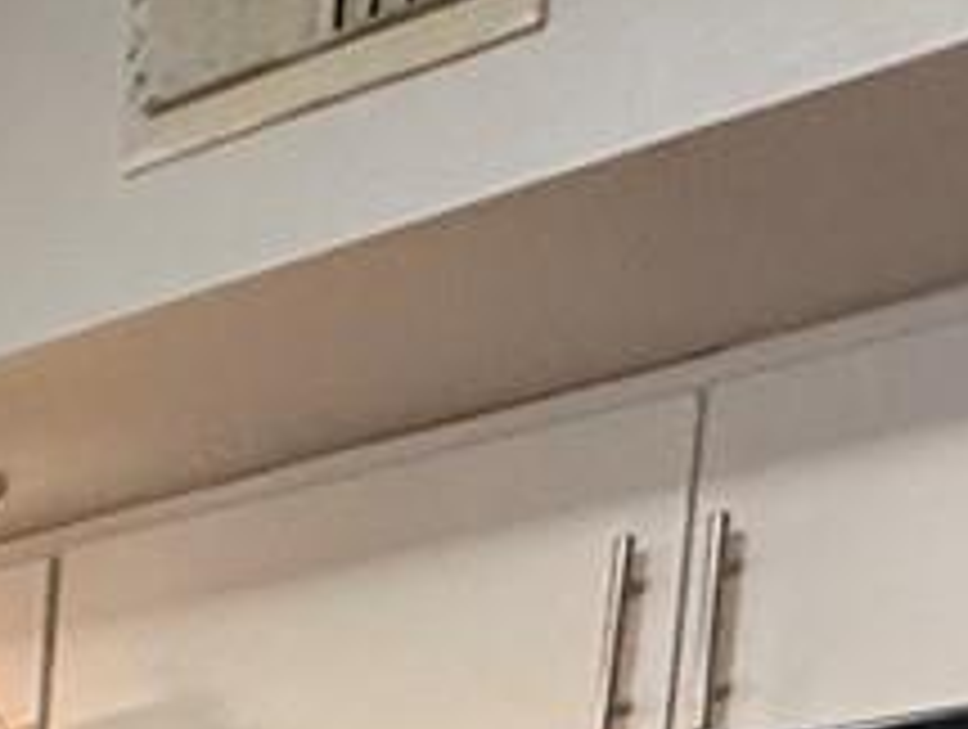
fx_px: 2913
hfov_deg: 14.1
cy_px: 1818
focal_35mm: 104
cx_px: -1252
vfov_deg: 11.5
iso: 400
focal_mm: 2.22
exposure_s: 1/60
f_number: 2.2
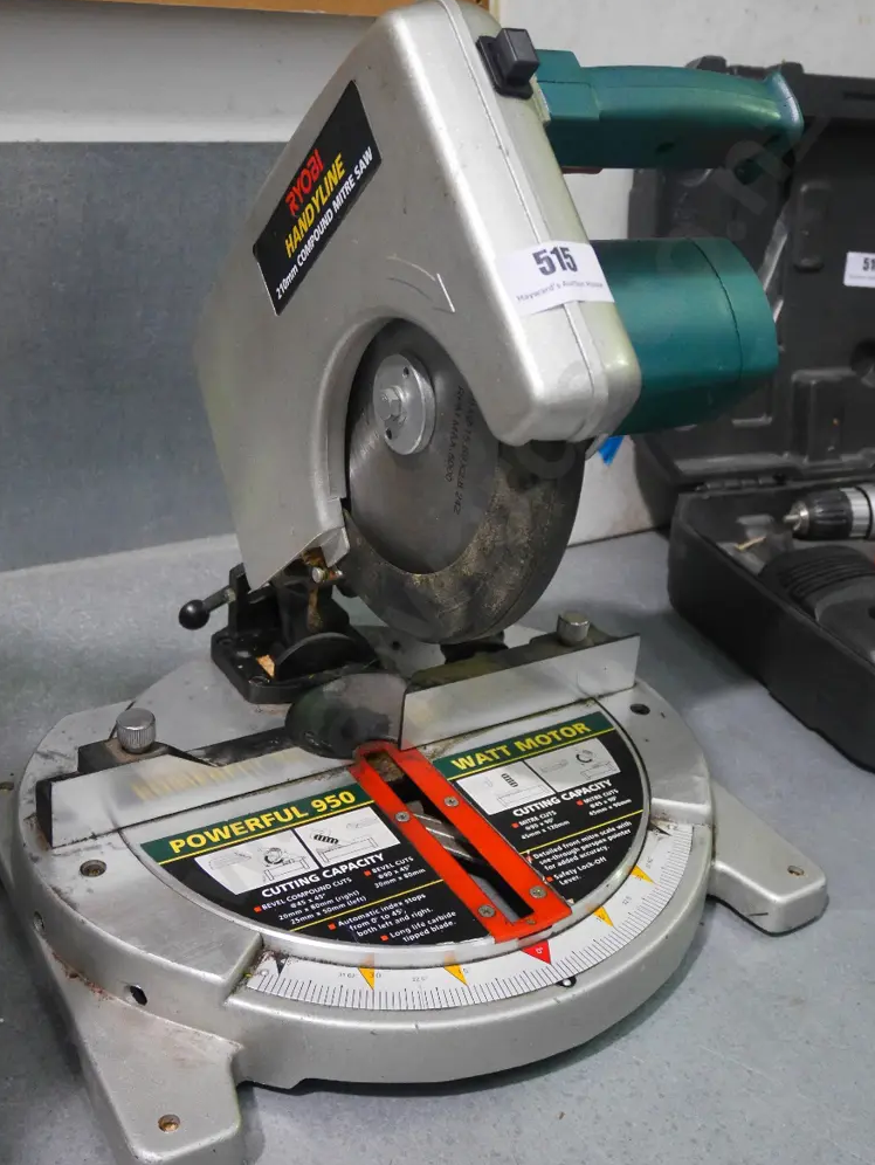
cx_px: 445
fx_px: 1246
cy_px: 580
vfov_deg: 50.1
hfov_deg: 38.7
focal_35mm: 37
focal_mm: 18
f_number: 4.2
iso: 3200
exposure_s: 1/80
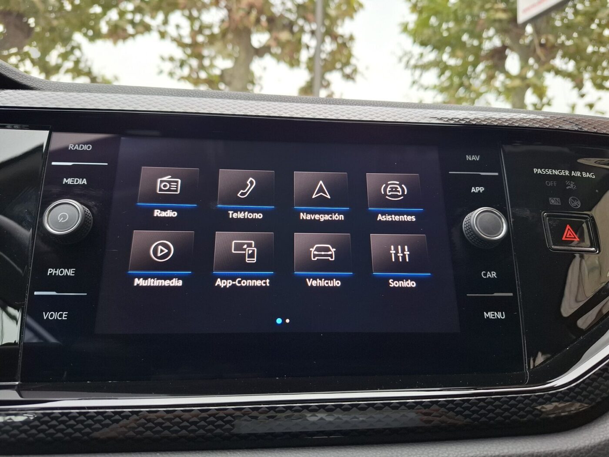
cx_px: 304
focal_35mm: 23
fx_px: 405
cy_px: 228
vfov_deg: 58.9
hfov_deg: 73.9
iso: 160
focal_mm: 5.54
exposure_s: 1/50
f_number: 1.8
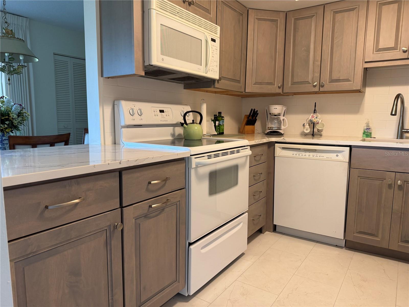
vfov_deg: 56.8
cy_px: 154
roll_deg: +0.0
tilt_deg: -7.6
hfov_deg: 71.6
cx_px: 204
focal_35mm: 24
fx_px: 284
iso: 200
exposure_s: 1/120
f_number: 1.78
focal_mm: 6.76
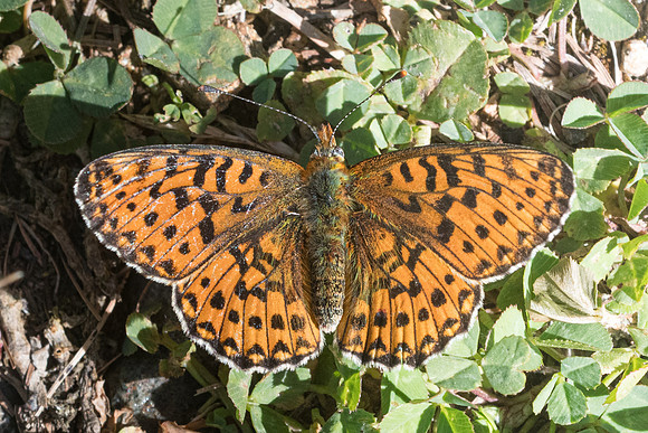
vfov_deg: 2.8
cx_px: 334
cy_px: 268
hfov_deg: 4.2
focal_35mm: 486
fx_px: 8748
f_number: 13
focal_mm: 150
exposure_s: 1/500
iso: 800
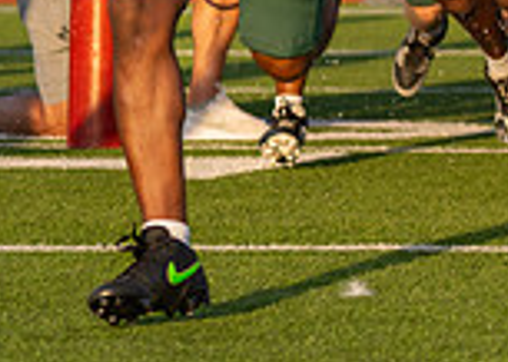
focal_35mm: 421
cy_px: -365
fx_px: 6069
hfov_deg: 4.7
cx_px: 949
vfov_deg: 3.4
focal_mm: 70
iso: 160
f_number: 2.8
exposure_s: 1/1600
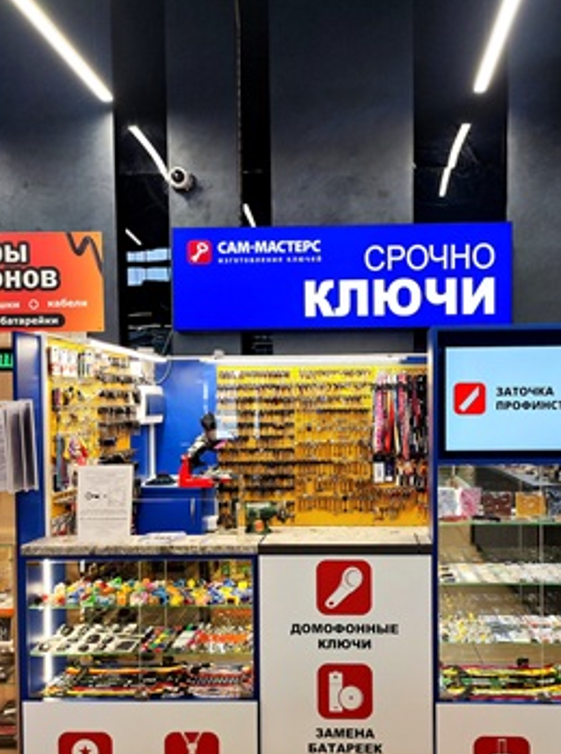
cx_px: 334
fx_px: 695
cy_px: 432
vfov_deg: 56.7
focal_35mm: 32
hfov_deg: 43.8
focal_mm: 4.7
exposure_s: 1/100
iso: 146
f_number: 1.79
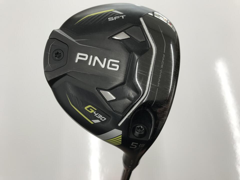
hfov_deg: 63.4
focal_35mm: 28
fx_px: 194
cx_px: 120
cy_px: 90
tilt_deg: -69.0
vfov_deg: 49.7
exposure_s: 1/120
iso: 40
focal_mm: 3.99
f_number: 1.8
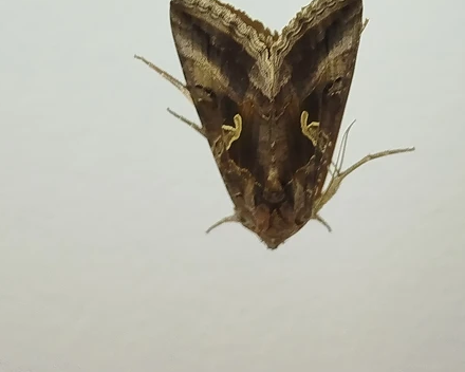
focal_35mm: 108
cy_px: 141
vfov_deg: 14.3
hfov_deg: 17.8
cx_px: 250
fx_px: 1486
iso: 80
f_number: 1.7
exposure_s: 1/50
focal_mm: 5.31
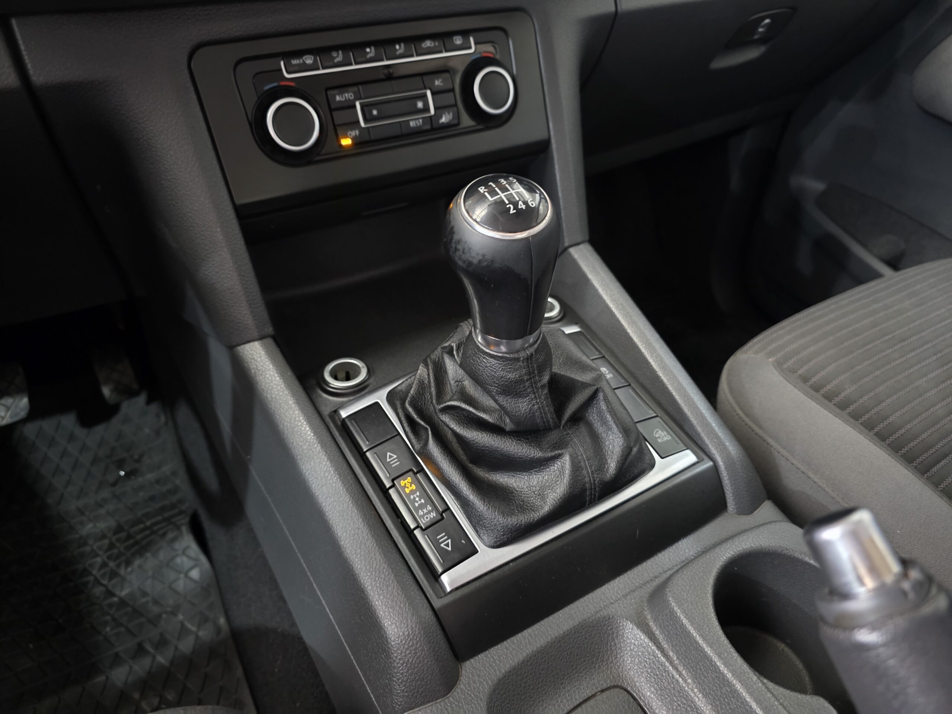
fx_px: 633
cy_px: 357
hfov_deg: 73.9
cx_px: 476
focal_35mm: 23
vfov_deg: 58.9
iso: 1250
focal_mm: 6.3
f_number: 1.7
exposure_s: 1/20
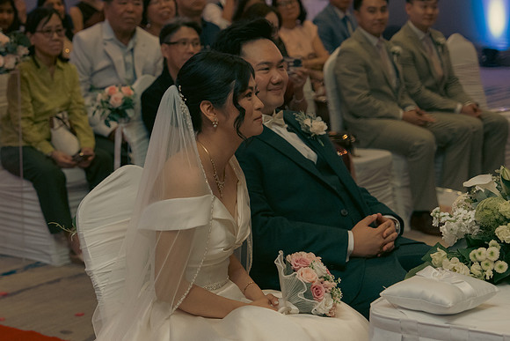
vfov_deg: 15.0
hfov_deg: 22.4
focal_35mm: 91
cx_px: 255
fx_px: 1289
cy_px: 170
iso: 2500
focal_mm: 61
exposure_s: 1/160
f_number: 3.5
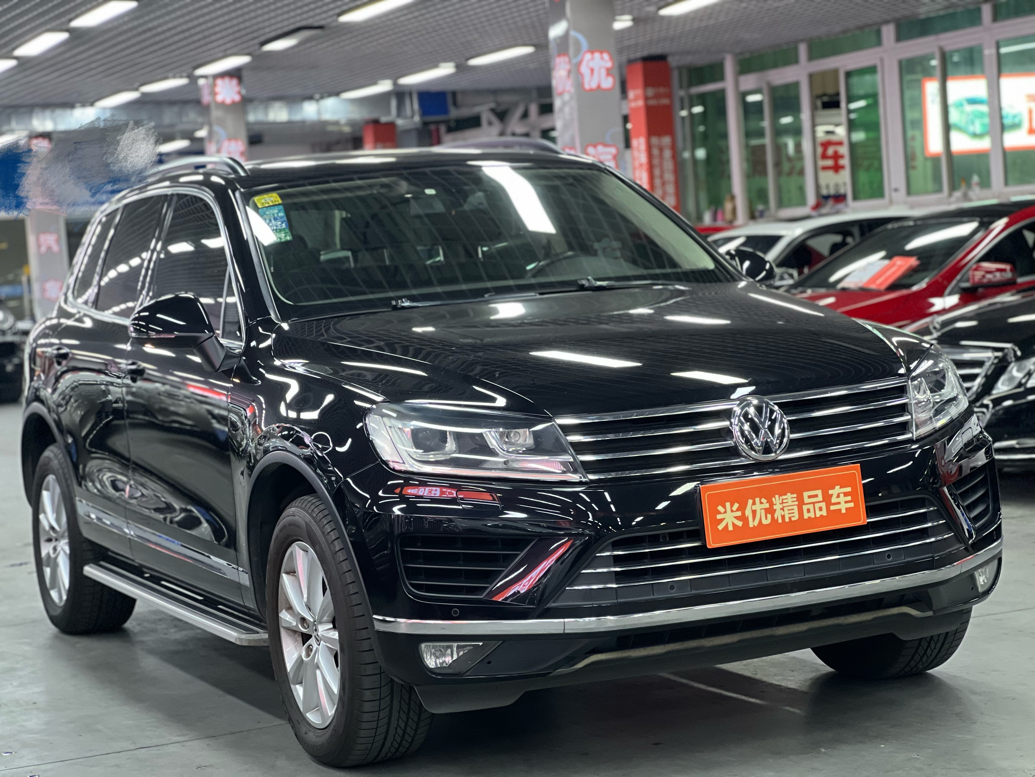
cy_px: 388
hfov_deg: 25.3
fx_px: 2302
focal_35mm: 77
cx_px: 518
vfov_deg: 19.1
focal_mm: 9
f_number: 2.8
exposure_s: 1/33
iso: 320
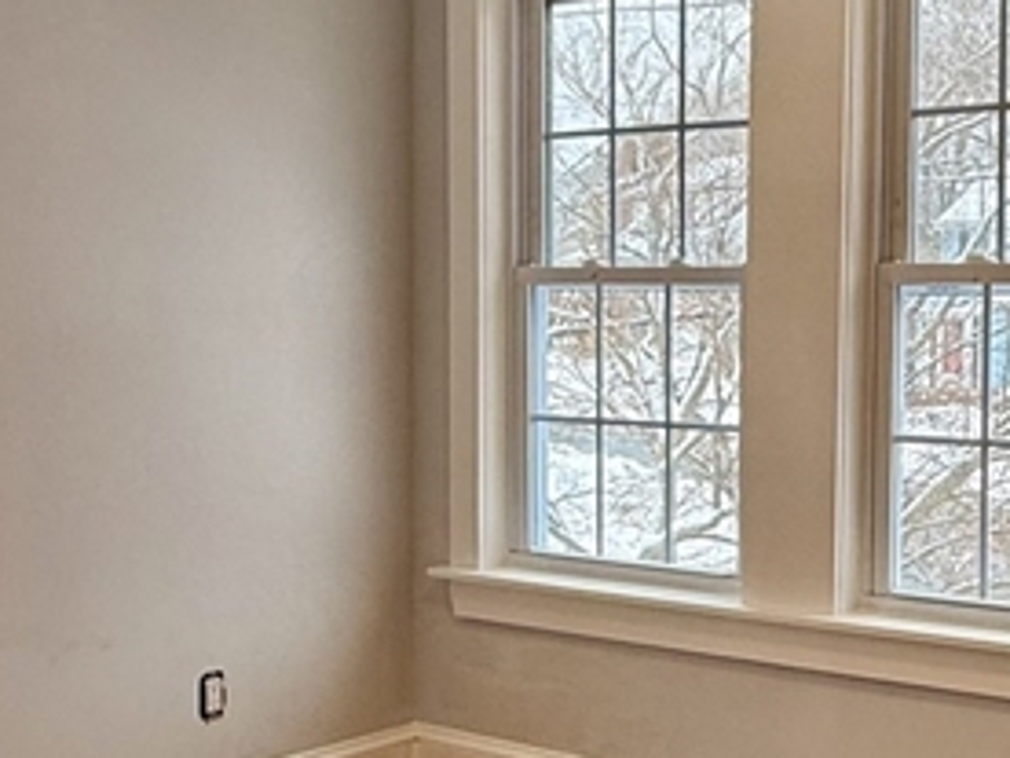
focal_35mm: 52
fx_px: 1517
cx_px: 929
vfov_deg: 28.0
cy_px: 447
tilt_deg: -3.5
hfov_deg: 34.5
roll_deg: -0.9
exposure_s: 1/154
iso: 64
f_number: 2.2
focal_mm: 2.22
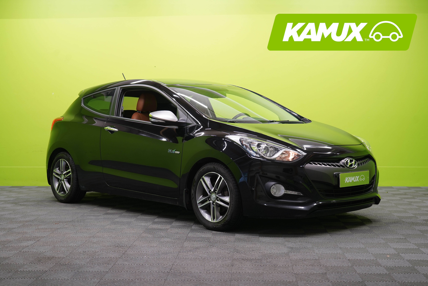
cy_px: 143
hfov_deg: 39.6
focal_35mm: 50
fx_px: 594
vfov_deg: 27.0
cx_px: 214
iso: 400
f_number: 5
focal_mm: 50
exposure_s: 1/25
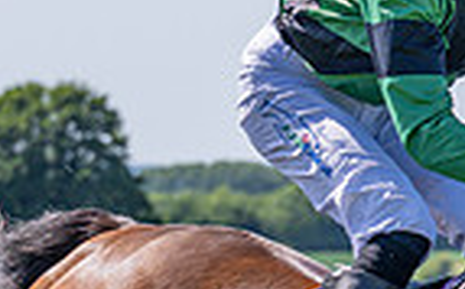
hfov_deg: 4.7
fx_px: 5709
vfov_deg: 2.9
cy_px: 471
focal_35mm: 451
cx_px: 321
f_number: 4
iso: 200
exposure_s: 1/2000
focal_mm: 70
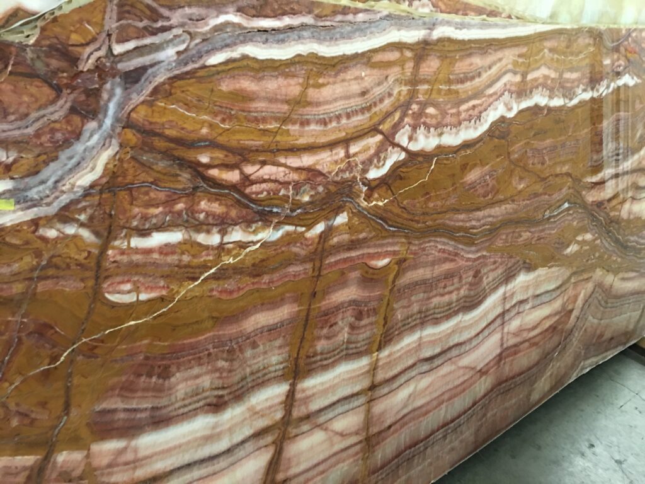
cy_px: 242
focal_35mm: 29
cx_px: 322
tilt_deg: -24.5
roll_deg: -10.3
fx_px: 540
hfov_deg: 61.7
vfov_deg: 48.2
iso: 64
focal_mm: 4.15
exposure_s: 1/4
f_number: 2.2
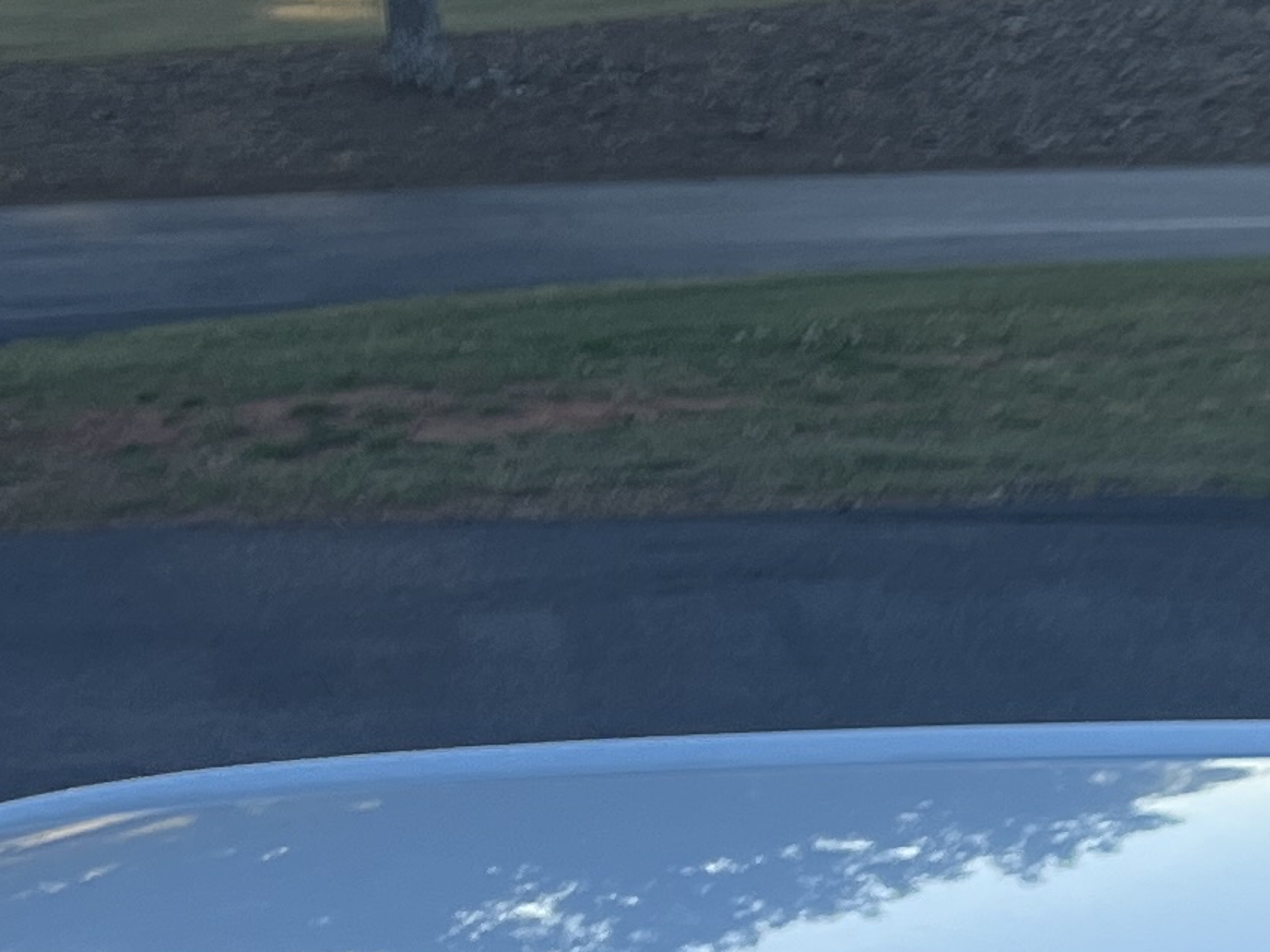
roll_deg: +3.0
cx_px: 1865
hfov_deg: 14.8
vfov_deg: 11.8
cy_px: 1057
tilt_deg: -17.3
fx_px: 4550
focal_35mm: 124
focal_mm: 5.7
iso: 50
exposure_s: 1/1124
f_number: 1.5
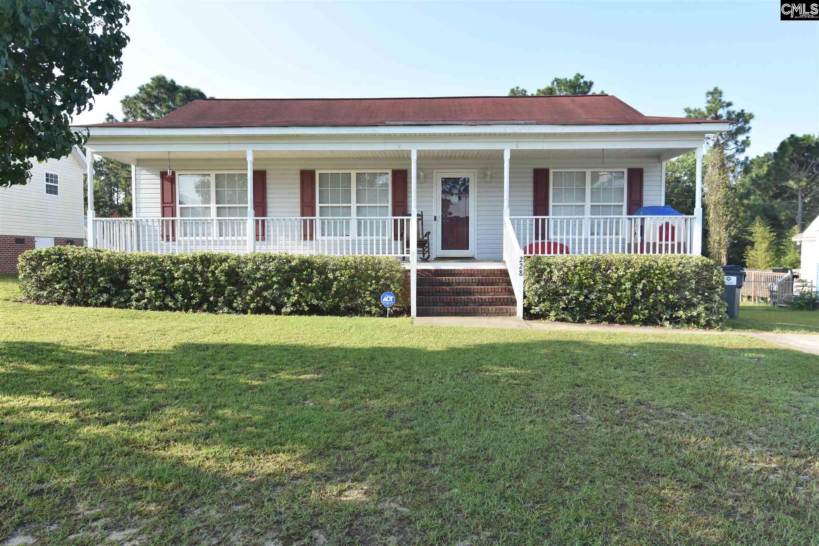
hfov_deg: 77.3
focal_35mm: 22
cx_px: 410
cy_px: 273
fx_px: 512
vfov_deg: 56.1
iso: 500
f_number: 8
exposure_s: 1/500
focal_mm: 15
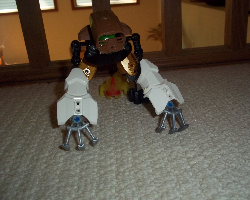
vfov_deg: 39.2
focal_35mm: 38
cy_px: 101
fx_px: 281
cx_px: 134
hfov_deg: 47.9
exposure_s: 1/30
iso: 160
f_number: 3.1
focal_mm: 6.5
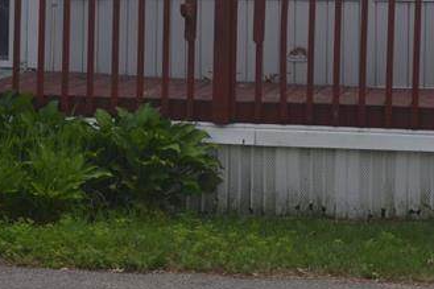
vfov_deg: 8.2
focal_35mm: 164
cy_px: -121
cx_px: 139
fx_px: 1971
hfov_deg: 12.5
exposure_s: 1/200
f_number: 8
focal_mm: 35
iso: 100
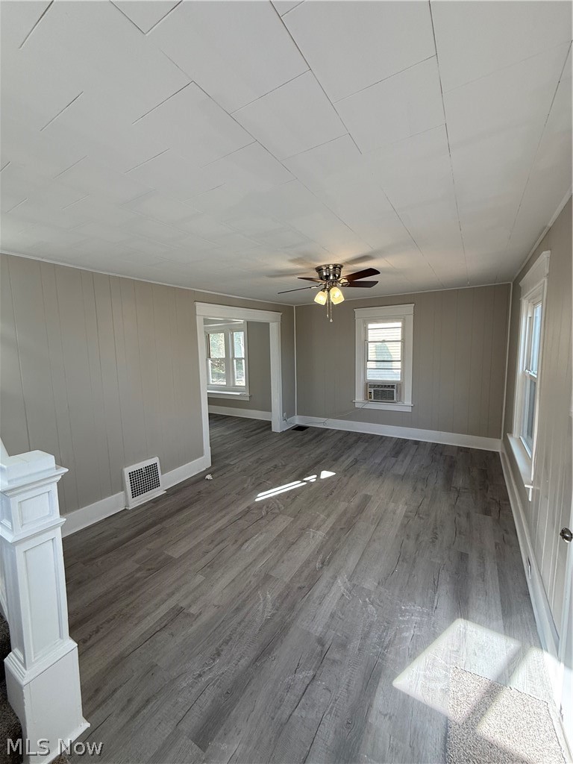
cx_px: 286
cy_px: 382
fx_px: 309
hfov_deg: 85.7
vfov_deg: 102.1
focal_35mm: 14
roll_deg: +1.3
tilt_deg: -4.3
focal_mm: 2.22
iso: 80
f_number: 2.2
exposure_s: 1/99
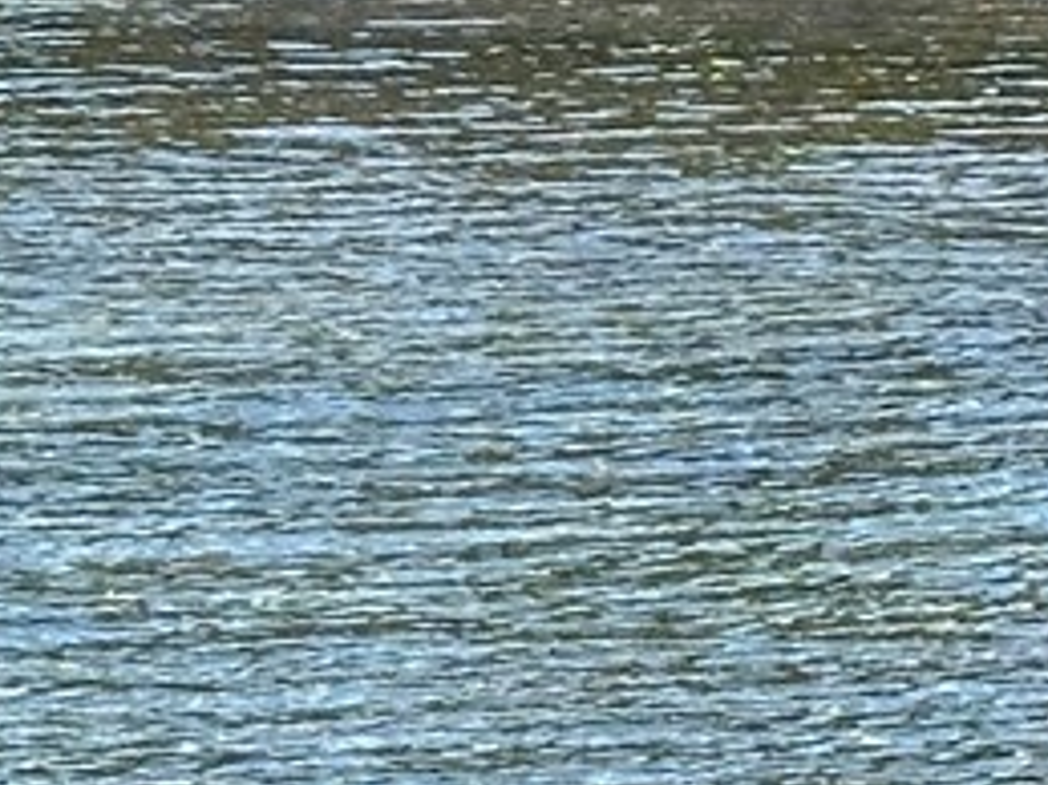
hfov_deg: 6.6
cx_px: -316
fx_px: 8988
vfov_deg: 5.0
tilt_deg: -2.6
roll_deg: +0.5
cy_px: -243
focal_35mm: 297
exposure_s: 1/1414
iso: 64
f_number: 1.78
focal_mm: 6.86
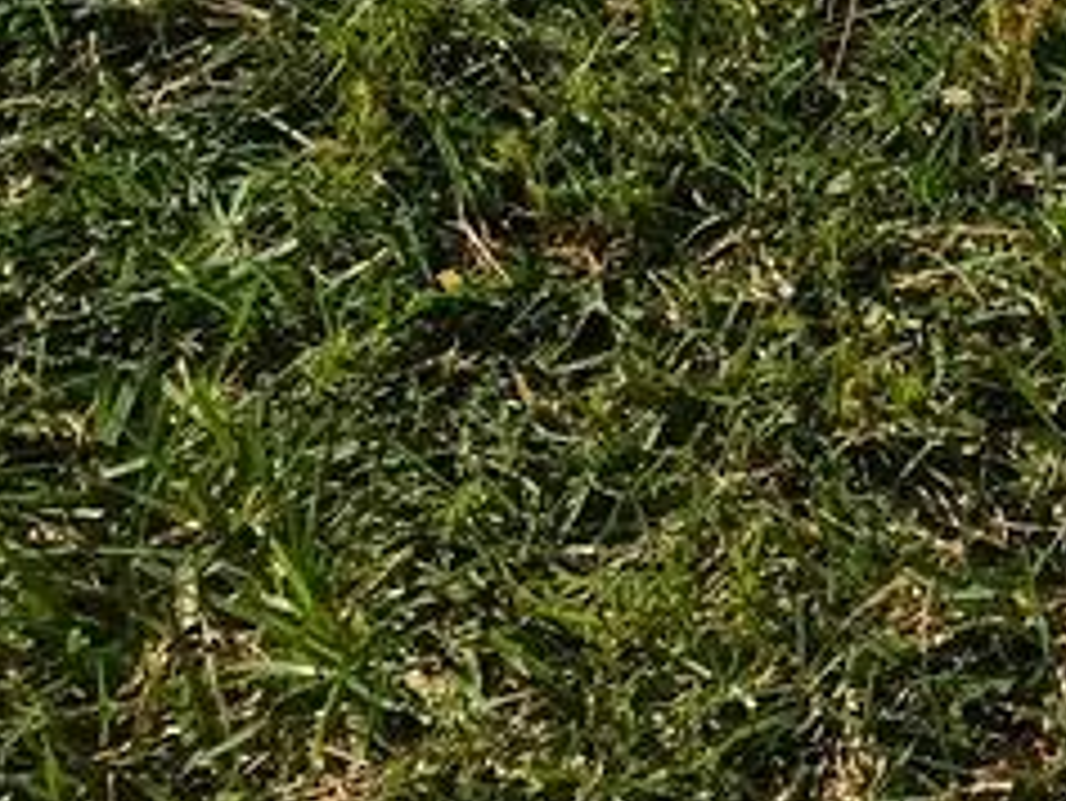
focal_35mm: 121
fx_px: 3728
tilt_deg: -38.9
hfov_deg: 14.4
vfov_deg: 11.4
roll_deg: +0.6
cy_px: -608
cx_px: 1898
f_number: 1.8
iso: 20
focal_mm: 3.99
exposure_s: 1/2179
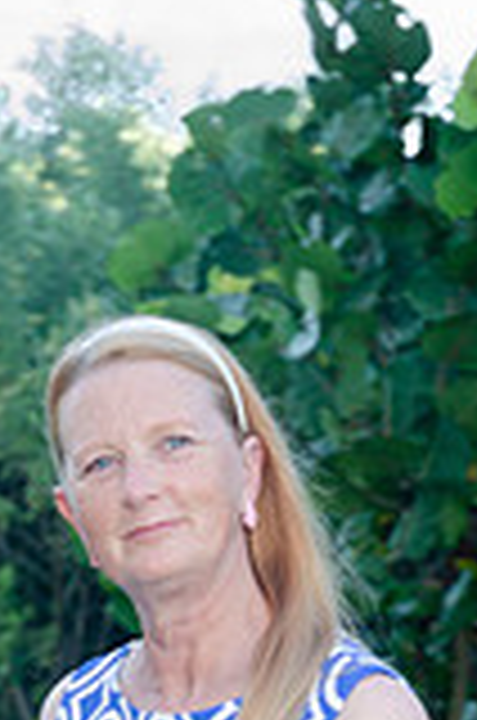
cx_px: 50
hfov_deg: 7.3
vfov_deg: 10.8
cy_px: 986
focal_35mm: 186
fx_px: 3713
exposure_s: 1/60
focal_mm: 44
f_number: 5
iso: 100
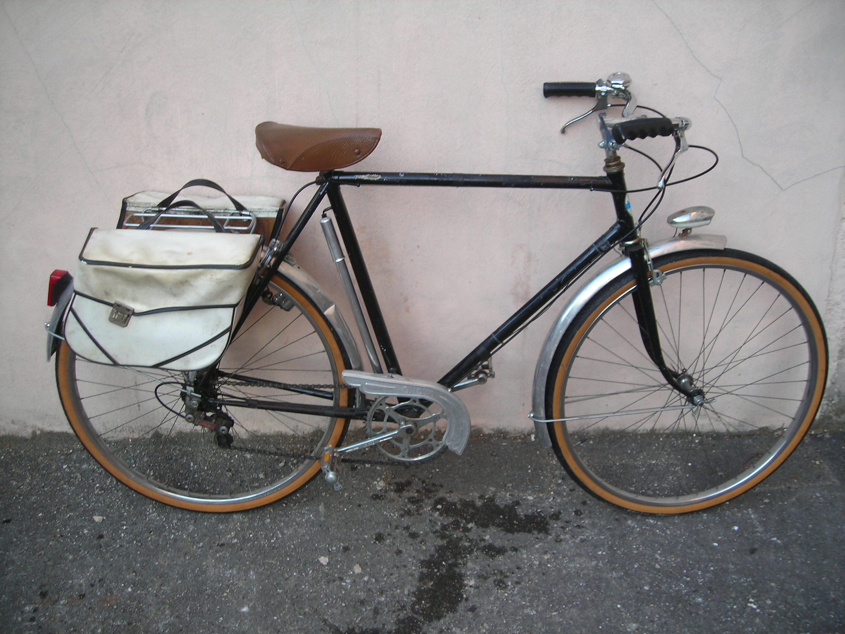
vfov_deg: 37.7
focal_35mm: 38
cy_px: 317
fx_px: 928
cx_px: 422
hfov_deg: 49.0
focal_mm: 6.3
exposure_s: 1/37.5
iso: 50
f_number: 3.2
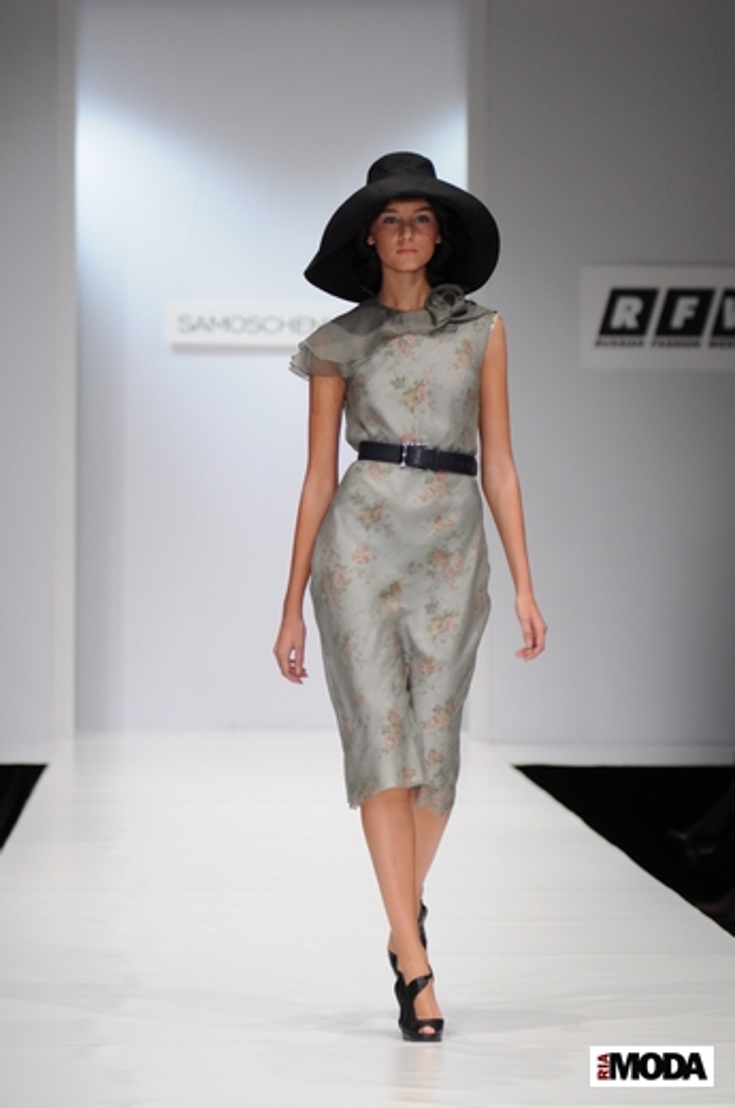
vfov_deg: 13.7
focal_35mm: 150
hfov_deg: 9.1
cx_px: 368
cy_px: 554
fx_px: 4609
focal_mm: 100
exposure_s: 1/250
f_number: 3.2
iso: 800
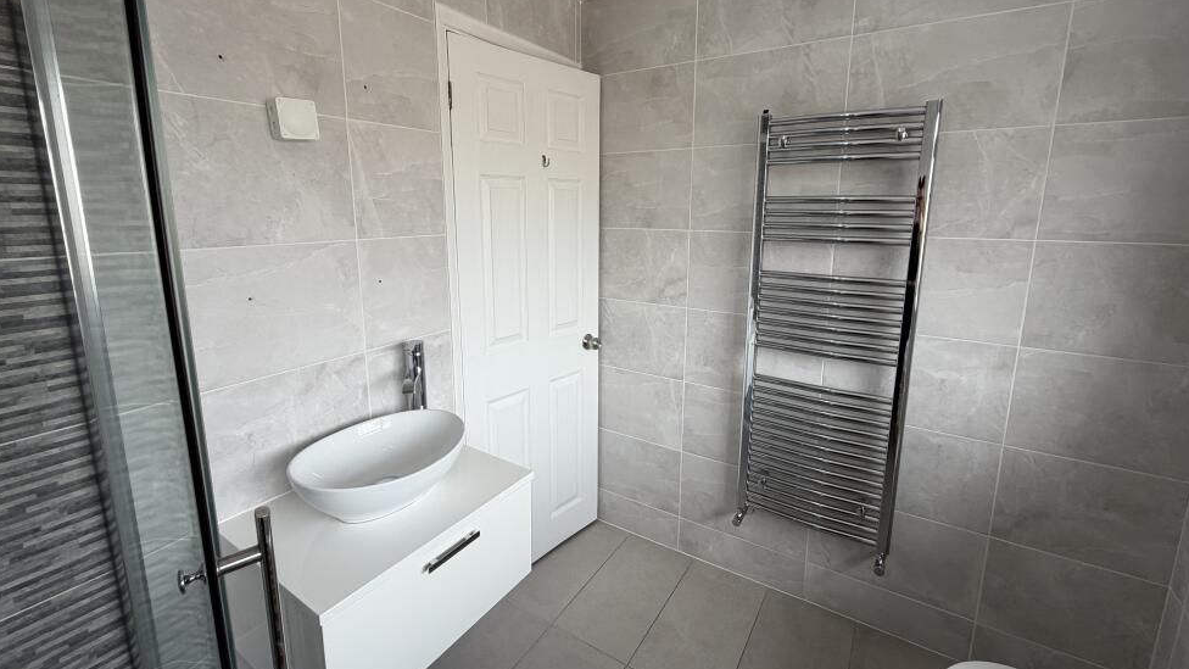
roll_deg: -0.1
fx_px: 504
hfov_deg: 99.4
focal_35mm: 16
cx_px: 597
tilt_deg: -9.8
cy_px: 297
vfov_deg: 66.9
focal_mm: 2.22
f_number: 2.2
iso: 50
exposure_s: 1/121
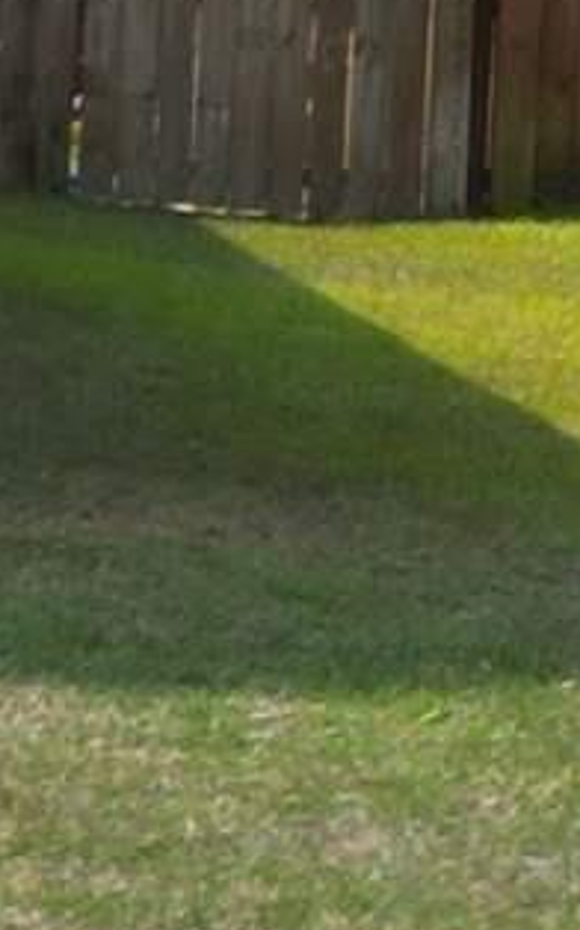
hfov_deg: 4.3
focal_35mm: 249
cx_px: -2752
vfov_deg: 8.4
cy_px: 453
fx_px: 6303
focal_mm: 6.72
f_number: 1.7
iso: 100
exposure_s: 1/1600
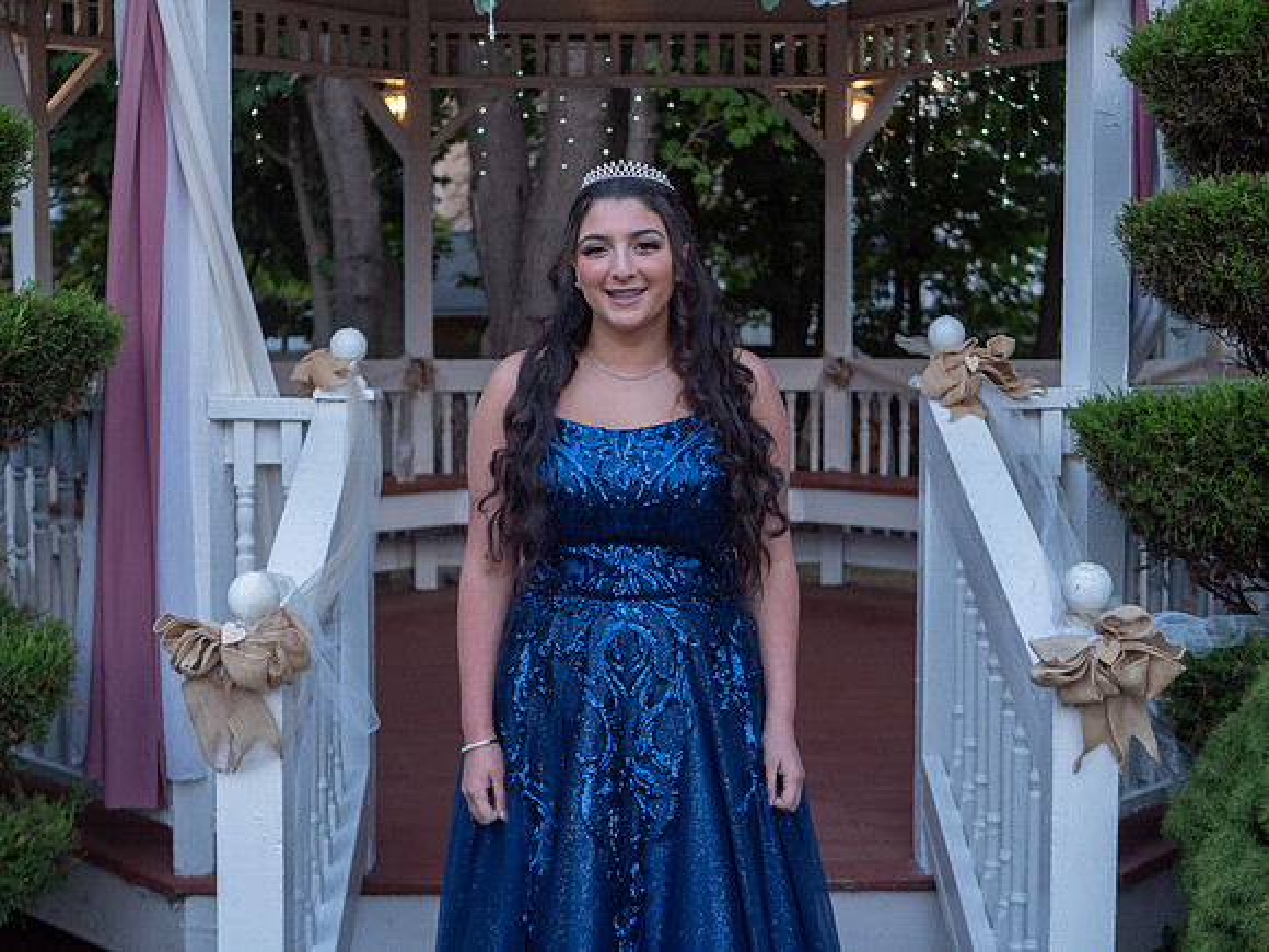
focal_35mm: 50
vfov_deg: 29.1
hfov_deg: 38.2
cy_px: 476
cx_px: 634
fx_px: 1833
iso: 640
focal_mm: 25
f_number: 2.8
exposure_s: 1/640
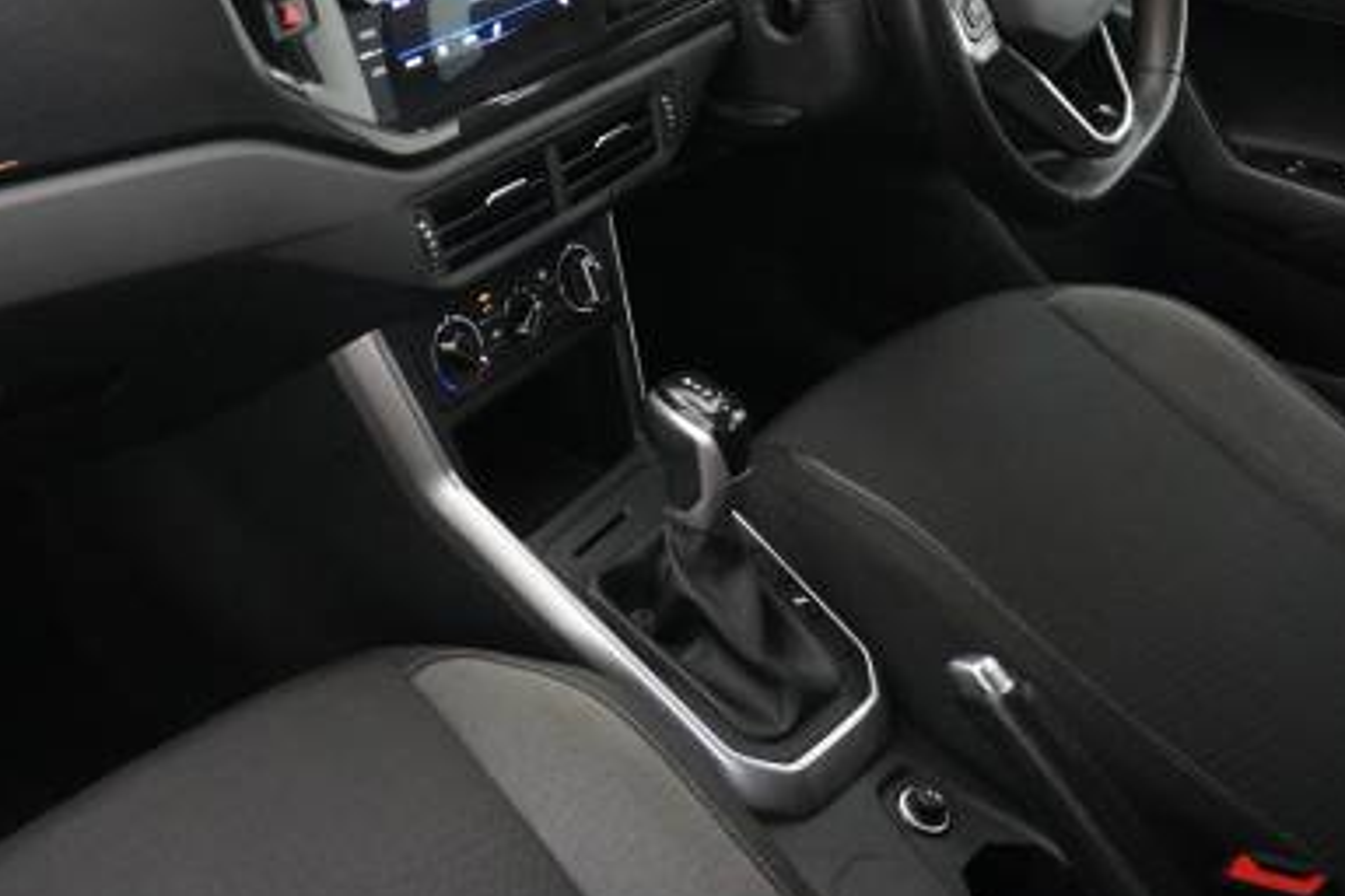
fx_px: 1494
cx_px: 438
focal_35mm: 40
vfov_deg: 32.8
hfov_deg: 47.6
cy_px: 234
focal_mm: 16
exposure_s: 1/125
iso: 6400
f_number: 3.5
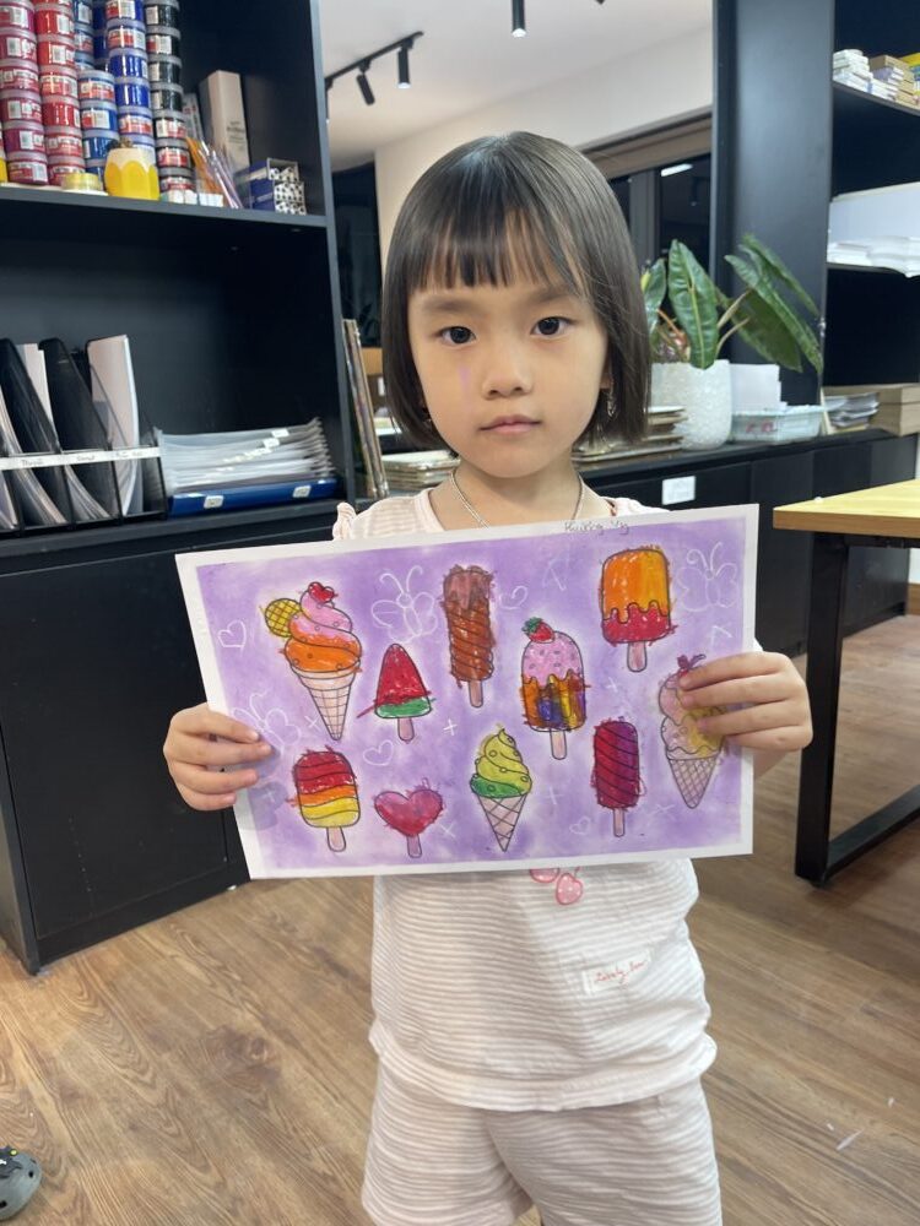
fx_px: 886
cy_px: 613
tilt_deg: -13.5
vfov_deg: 69.4
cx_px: 460
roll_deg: +3.2
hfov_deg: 54.9
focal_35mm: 25
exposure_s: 1/100
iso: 100
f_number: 1.6
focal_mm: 5.1
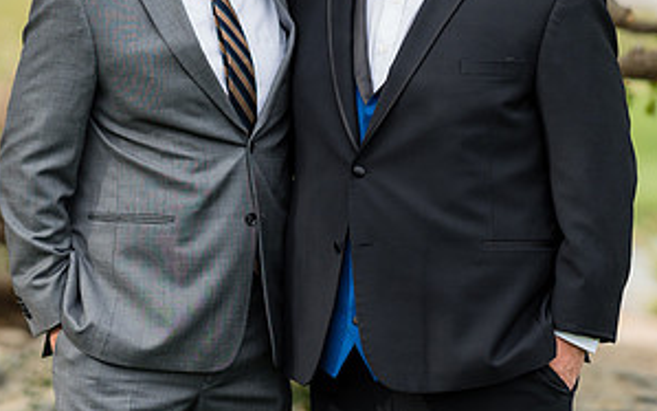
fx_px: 3009
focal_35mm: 168
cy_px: 78
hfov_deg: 12.5
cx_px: 325
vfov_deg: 7.8
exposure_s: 1/3200
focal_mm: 85
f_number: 1.4
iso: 160
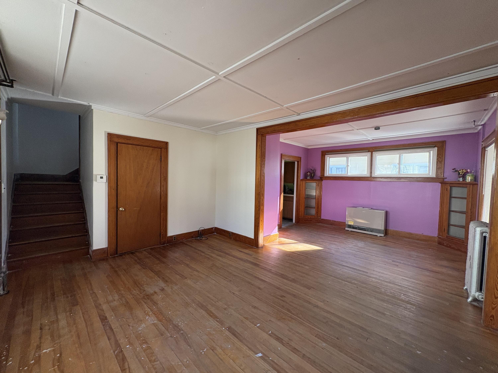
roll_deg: -0.4
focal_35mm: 14
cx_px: 249
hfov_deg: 102.1
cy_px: 186
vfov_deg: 85.7
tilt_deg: -2.1
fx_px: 201
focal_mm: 2.22
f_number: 2.2
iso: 200
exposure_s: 1/71
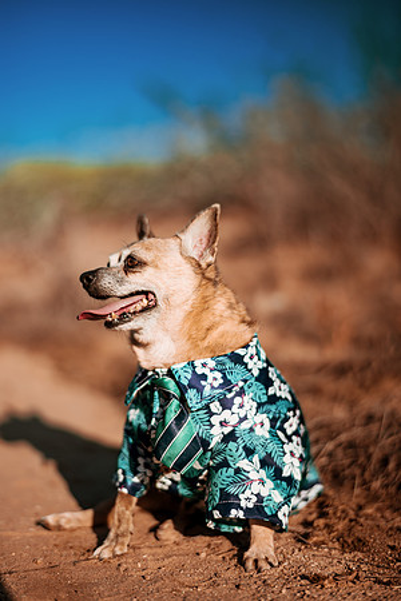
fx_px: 969
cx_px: 200
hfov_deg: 23.4
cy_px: 300
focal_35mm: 58
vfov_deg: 34.5
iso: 100
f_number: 1.4
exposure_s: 1/8000
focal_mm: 58
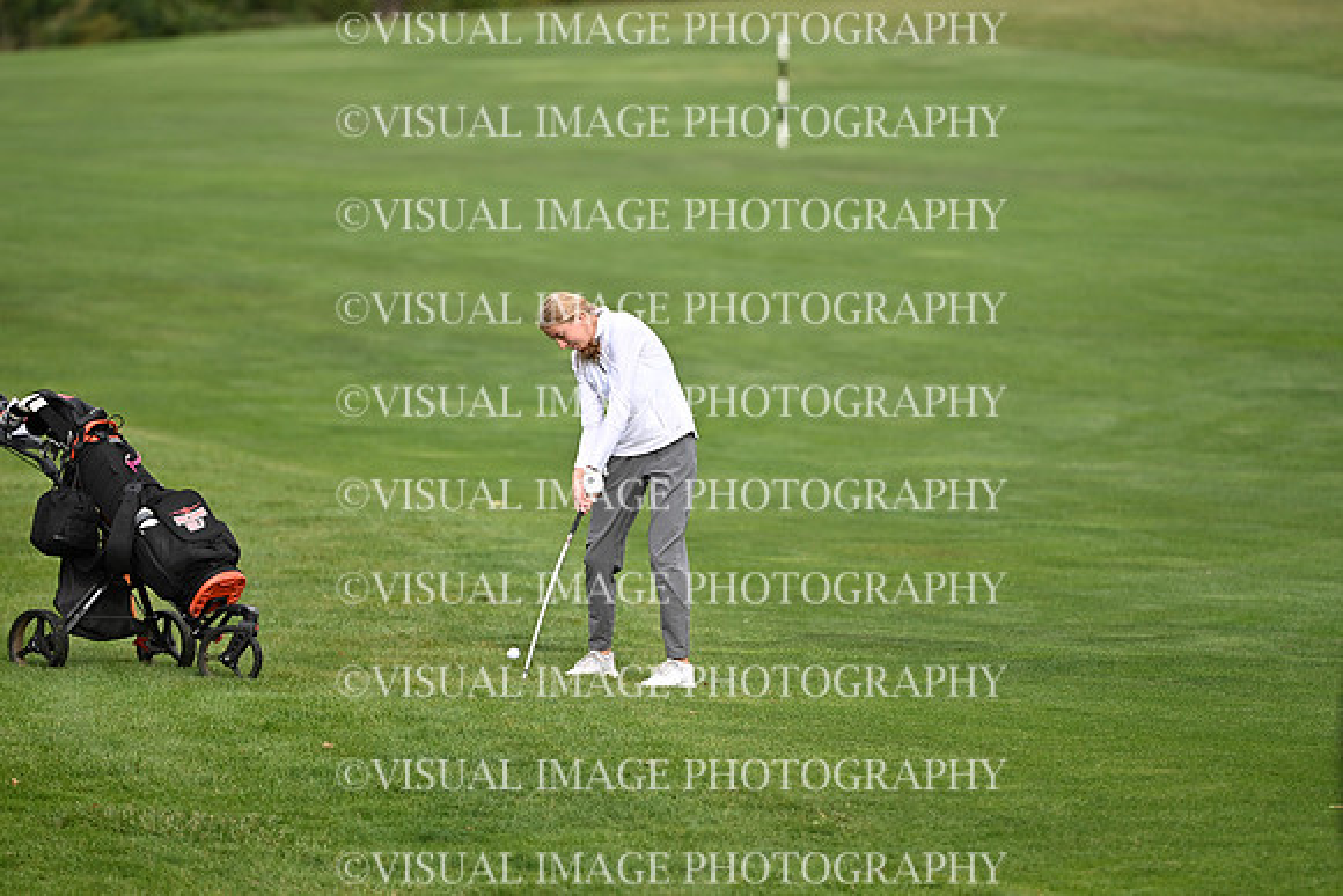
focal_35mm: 300
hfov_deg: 6.9
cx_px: 672
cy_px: 448
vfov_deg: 4.6
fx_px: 11194
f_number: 2.8
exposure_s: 1/1600
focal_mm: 200
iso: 250
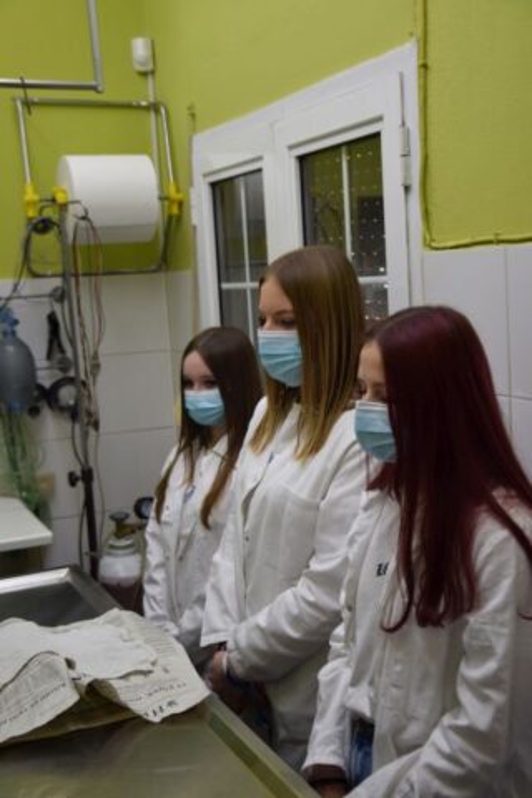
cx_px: 266
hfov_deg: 28.1
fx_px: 1064
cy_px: 399
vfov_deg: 41.1
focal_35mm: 48
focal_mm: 32
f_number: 5
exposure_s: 1/100
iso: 400
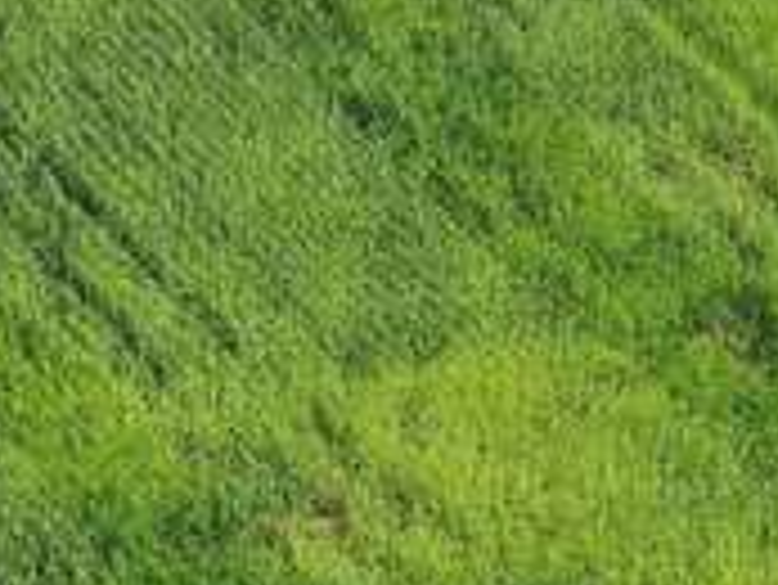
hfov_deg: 14.0
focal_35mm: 140
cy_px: -202
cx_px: 90
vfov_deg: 10.4
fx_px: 3149
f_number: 5.6
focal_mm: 10.26
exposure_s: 1/400
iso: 100
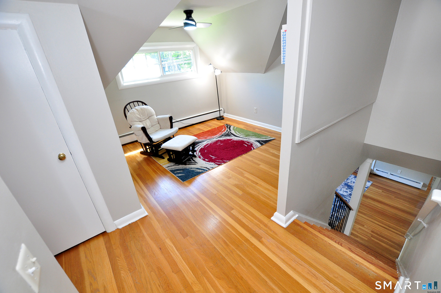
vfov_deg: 77.2
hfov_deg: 100.5
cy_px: 146
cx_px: 220
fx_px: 184
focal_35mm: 15
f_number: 5
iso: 640
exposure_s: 1/40
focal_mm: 10
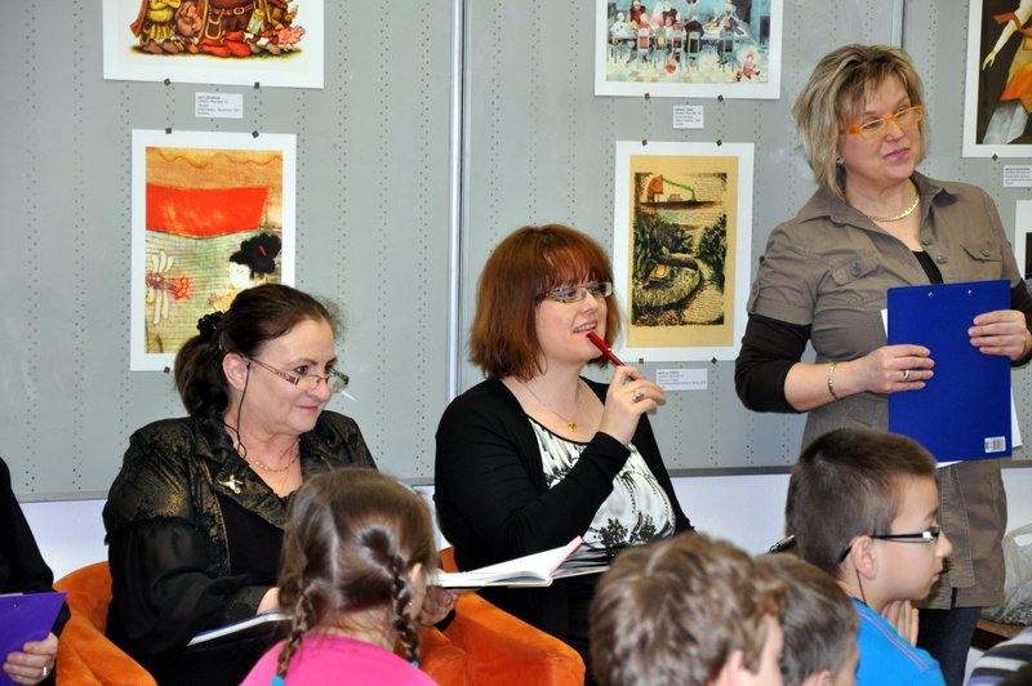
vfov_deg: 10.7
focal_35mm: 128
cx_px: 516
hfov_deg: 16.1
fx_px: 3652
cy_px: 343
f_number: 5.6
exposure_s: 1/60
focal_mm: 85
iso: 800
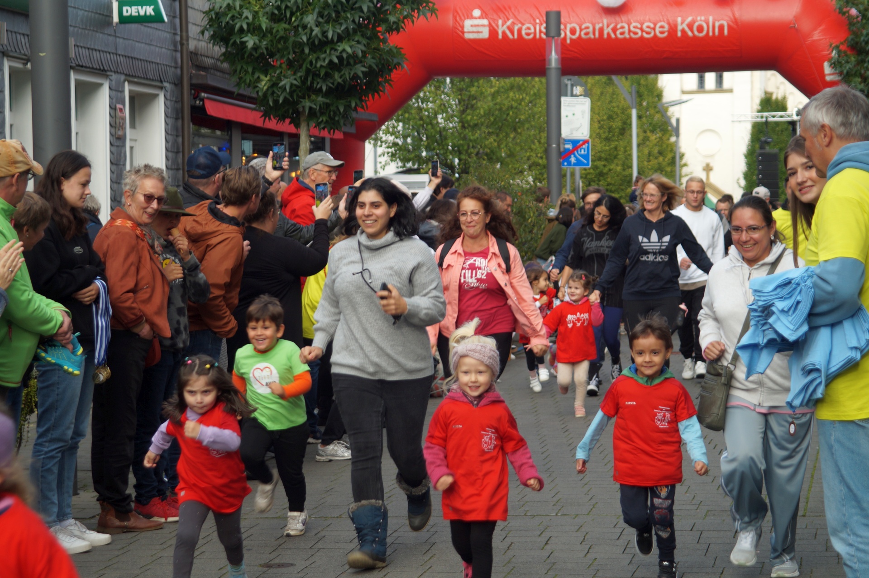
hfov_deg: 18.2
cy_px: 289
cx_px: 434
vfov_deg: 12.2
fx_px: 2714
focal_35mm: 112
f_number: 5
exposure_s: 1/160
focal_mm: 75
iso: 125
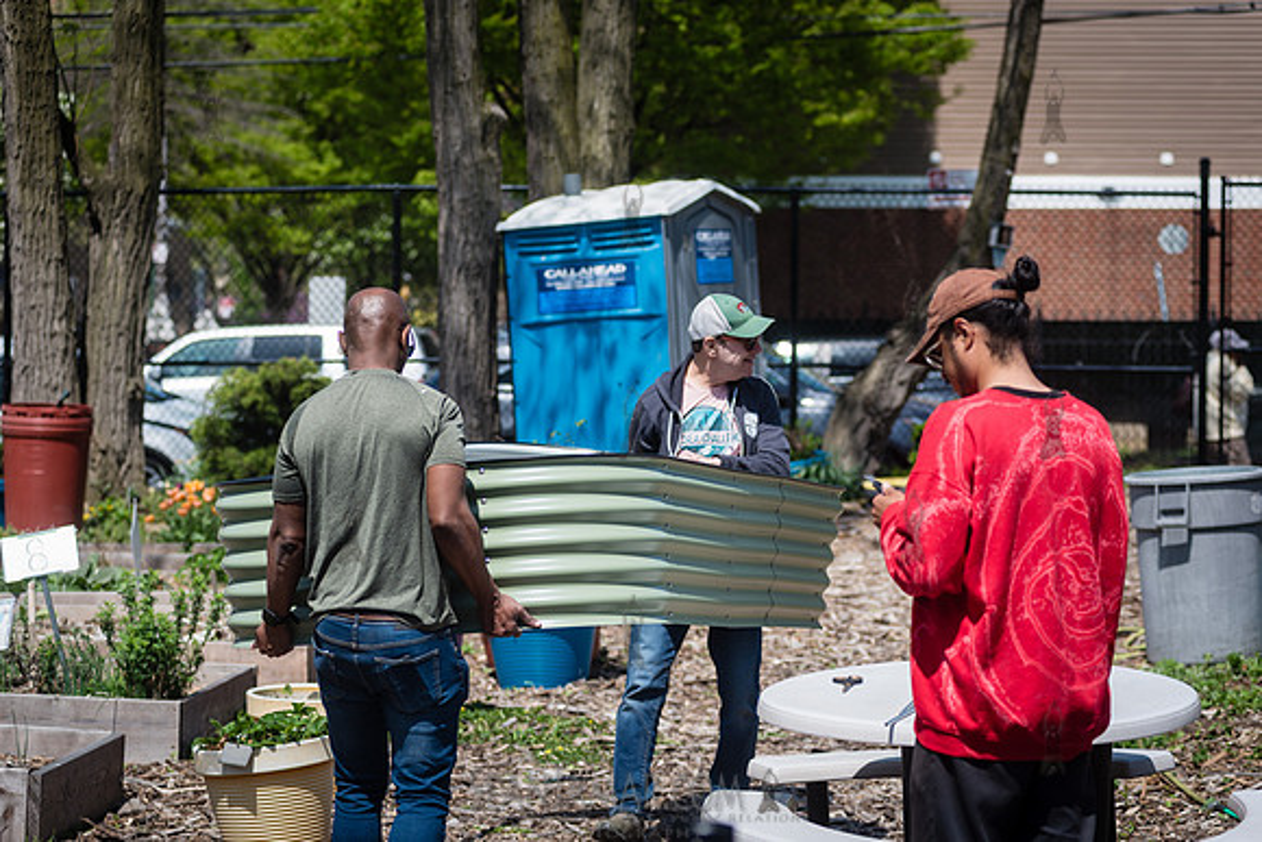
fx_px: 3506
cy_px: 421
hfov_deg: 20.4
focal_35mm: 100
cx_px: 631
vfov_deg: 13.7
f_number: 4
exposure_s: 1/1250
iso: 100
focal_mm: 100
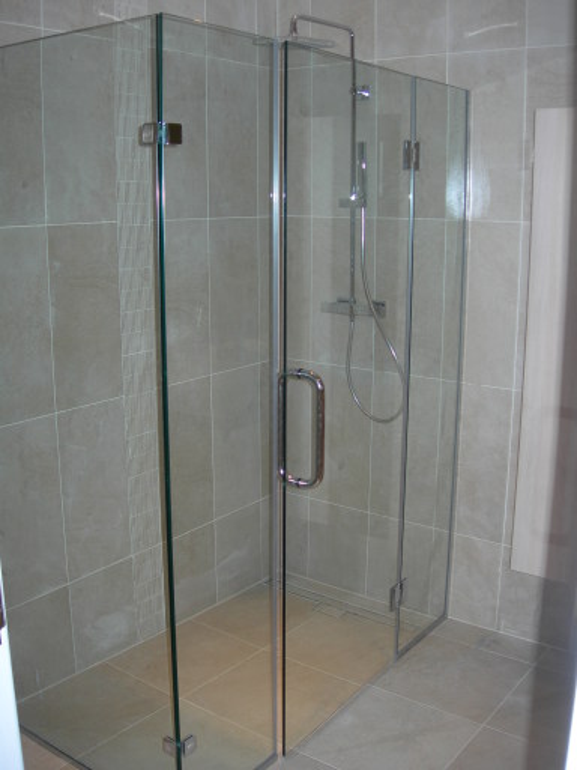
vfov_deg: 49.0
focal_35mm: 38
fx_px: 845
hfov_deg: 37.7
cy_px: 385
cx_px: 288
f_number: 2.8
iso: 50
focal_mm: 7.8
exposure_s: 1/60.1
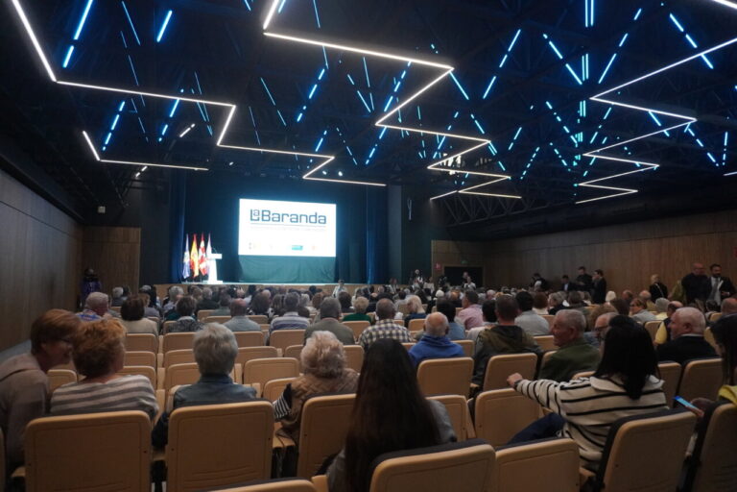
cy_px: 246
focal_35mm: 24
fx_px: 491
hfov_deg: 73.7
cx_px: 368
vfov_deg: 53.1
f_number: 3.5
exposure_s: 1/160
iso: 4000
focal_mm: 16
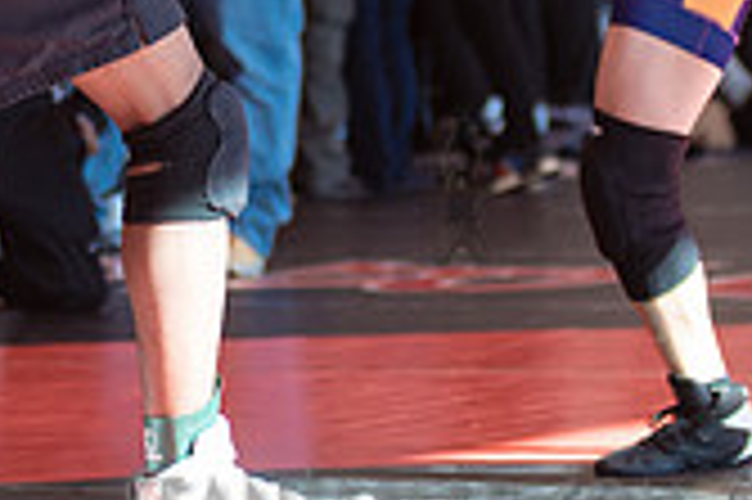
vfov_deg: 4.9
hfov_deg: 7.4
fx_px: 5801
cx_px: 459
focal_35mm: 278
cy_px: -250
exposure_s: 1/400
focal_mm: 80
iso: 400
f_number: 3.5
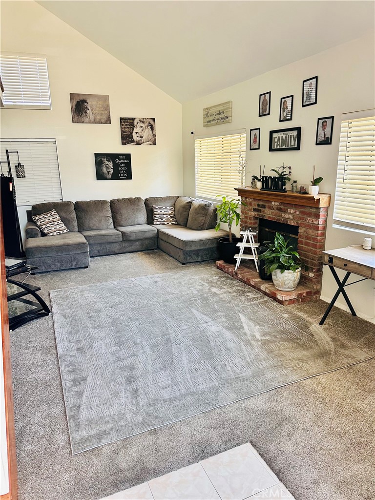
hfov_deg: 56.8
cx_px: 188
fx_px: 347
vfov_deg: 71.6
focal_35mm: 24
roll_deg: +1.0
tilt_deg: -14.4
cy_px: 250
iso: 250
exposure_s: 1/103
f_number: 1.78
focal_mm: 6.86
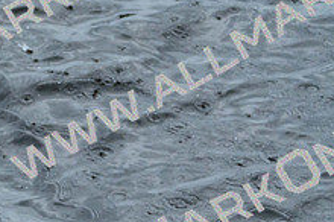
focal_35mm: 1173
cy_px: 205
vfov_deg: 1.2
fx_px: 10867
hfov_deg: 1.8
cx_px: -100
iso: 4000
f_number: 6.3
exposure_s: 1/1000
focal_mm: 444
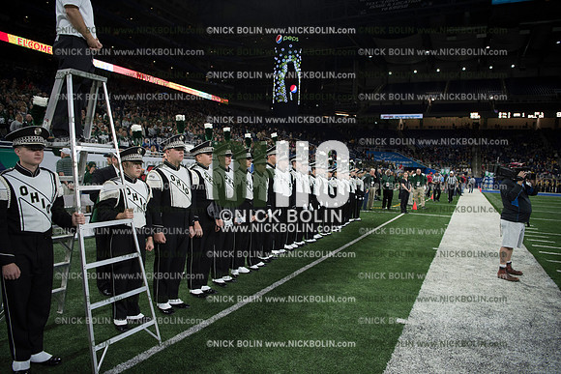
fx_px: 374
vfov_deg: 53.2
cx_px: 280
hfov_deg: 73.7
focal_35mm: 24
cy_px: 187
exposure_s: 1/1250
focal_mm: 24
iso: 1250
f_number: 2.8
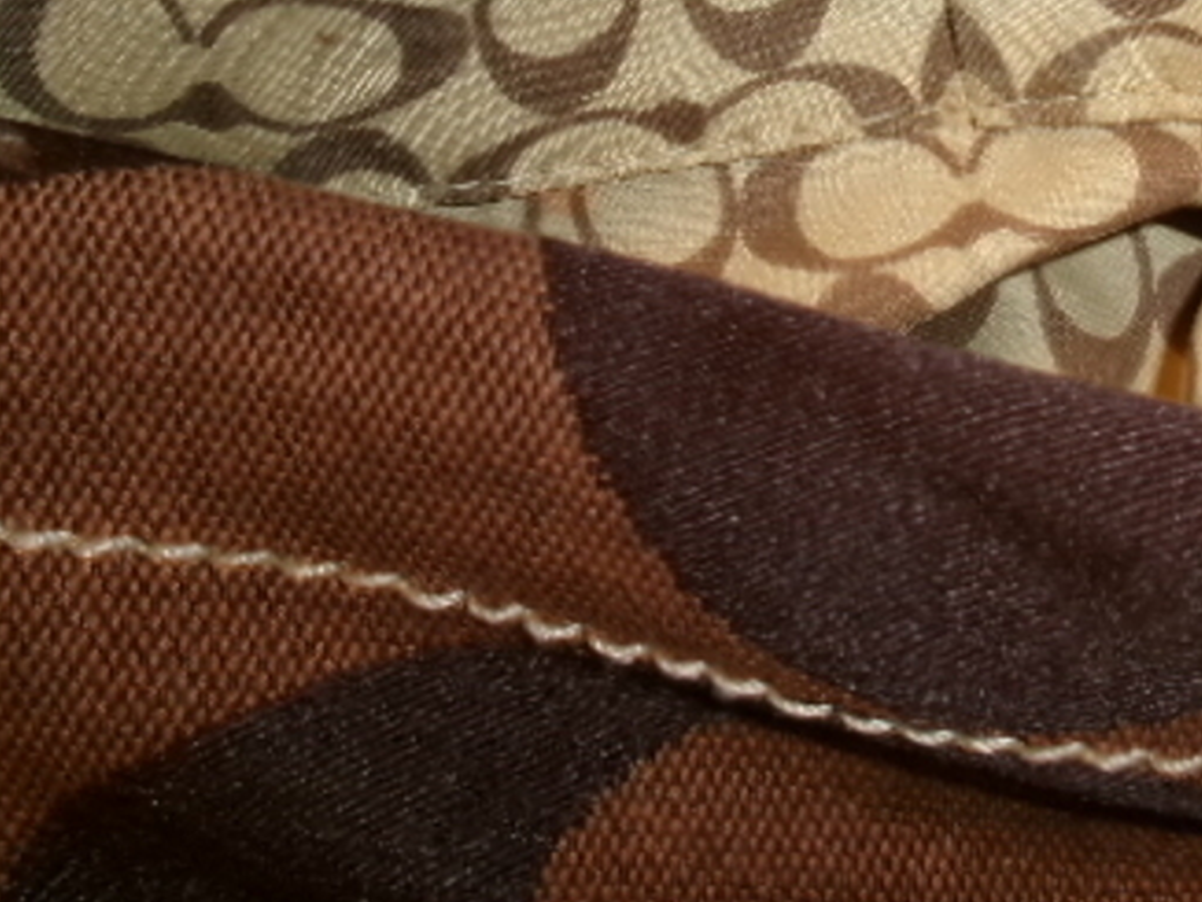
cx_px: 980
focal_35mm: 55
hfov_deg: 33.8
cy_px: 85
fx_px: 1910
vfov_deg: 25.7
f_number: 3.9
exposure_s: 1/34
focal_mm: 5.1
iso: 125
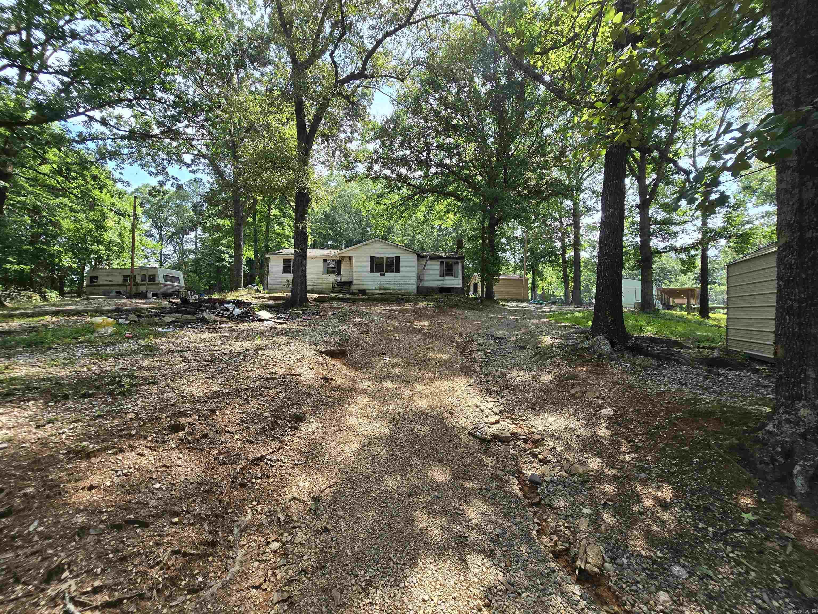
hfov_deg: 106.2
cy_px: 307
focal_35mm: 13
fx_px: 307
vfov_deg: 89.9
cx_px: 409
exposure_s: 1/439
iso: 50
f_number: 2.2
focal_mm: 2.2
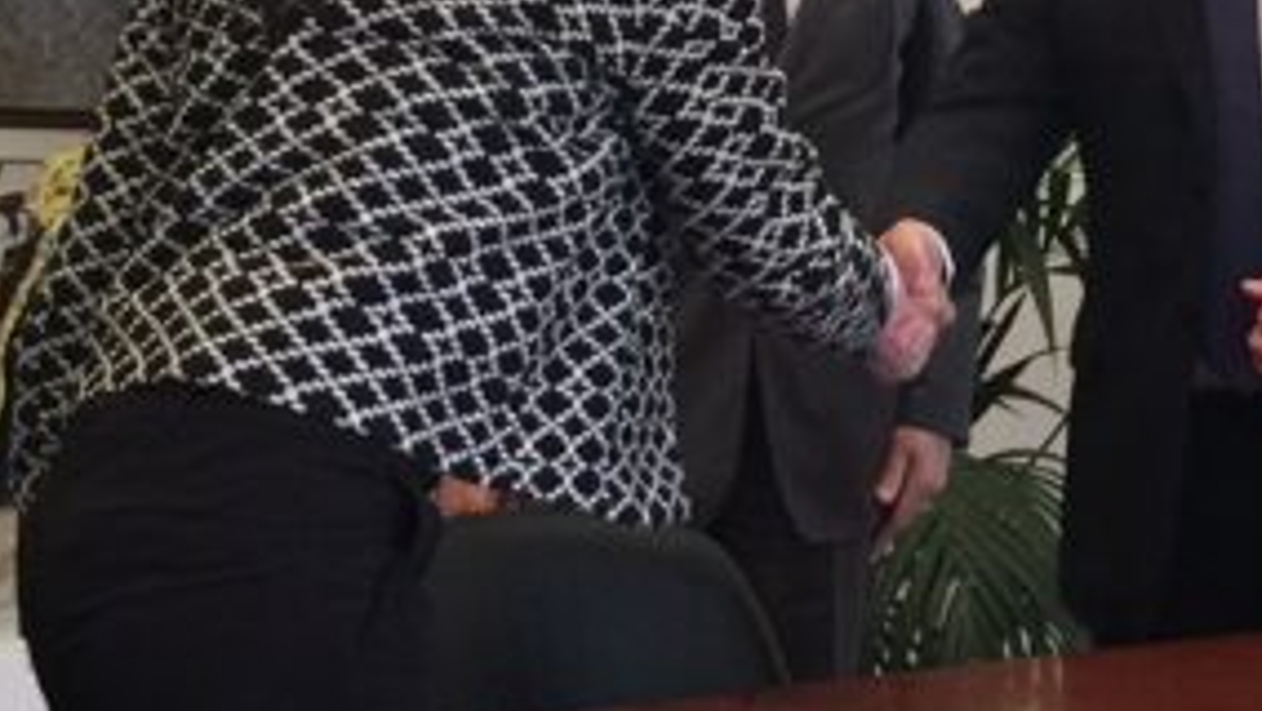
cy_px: -196
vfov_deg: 10.4
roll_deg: -2.8
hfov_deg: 18.6
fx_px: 3816
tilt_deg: +7.5
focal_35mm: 114
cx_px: 1040
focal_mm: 4.15
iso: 50
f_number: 2.2
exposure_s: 1/33
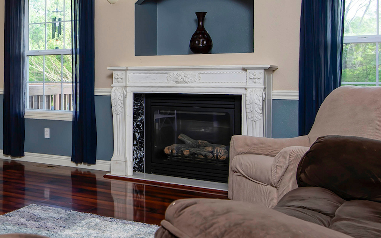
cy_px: 59
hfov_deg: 38.2
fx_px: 499
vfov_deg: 26.5
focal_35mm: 48
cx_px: 20
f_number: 6.3
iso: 200
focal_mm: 16
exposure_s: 1/50
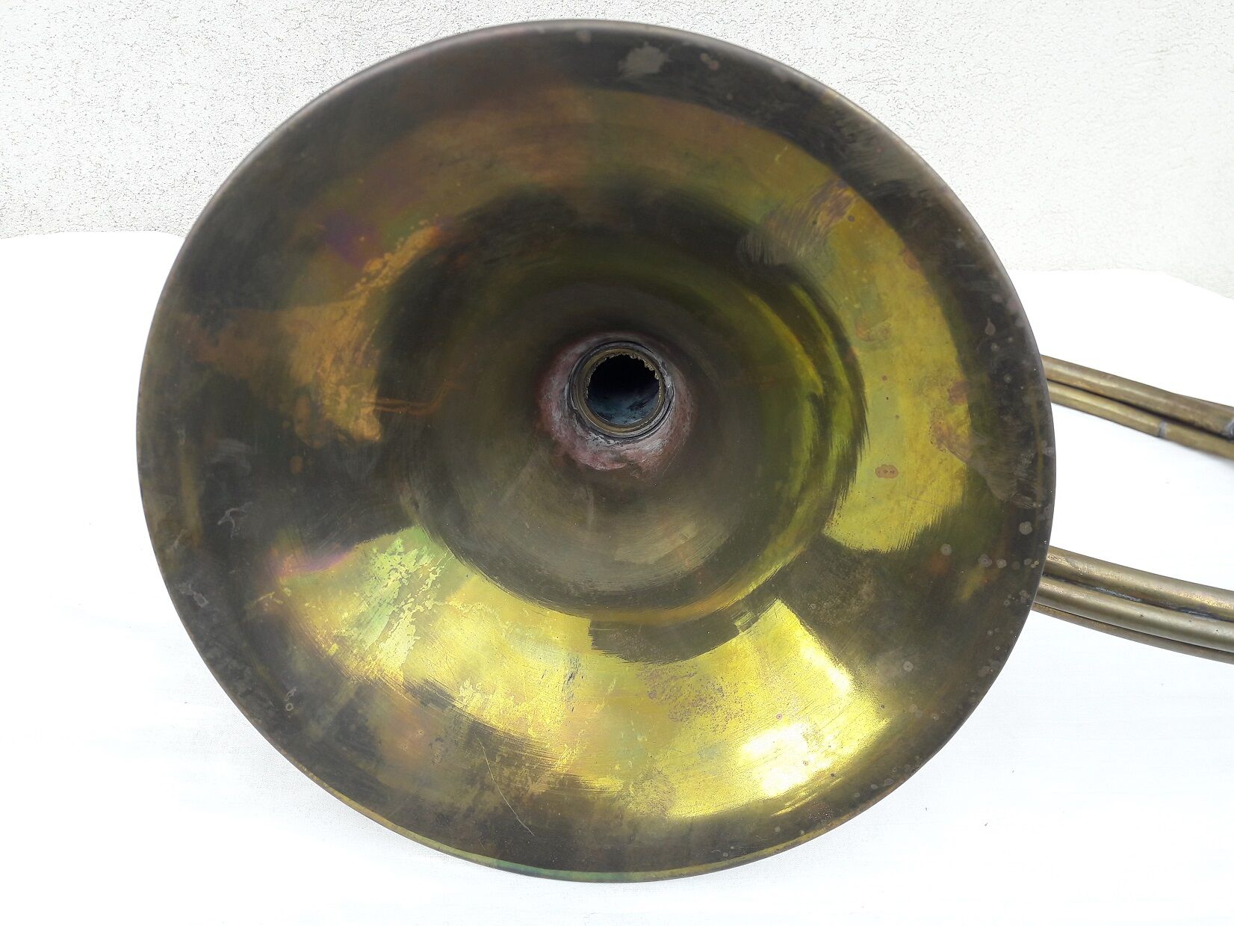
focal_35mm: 28
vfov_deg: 49.7
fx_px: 998
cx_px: 617
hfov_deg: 63.4
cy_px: 463
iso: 40
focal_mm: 3.7
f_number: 1.9
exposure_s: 1/244
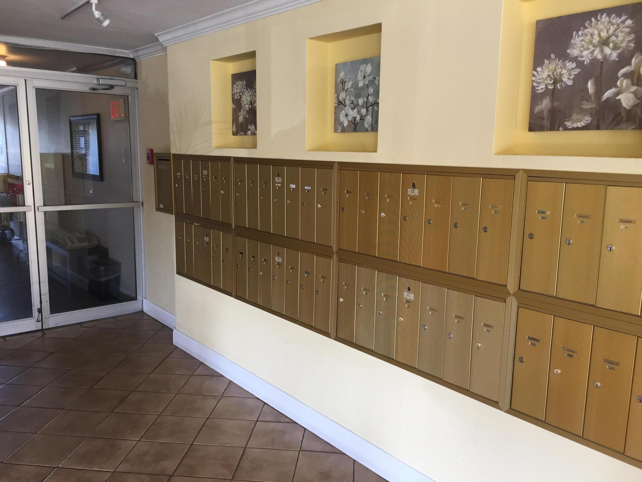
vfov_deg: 48.2
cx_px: 321
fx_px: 538
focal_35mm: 29
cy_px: 241
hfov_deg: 61.7
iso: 32
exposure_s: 1/30
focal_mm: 4.15
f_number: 2.2
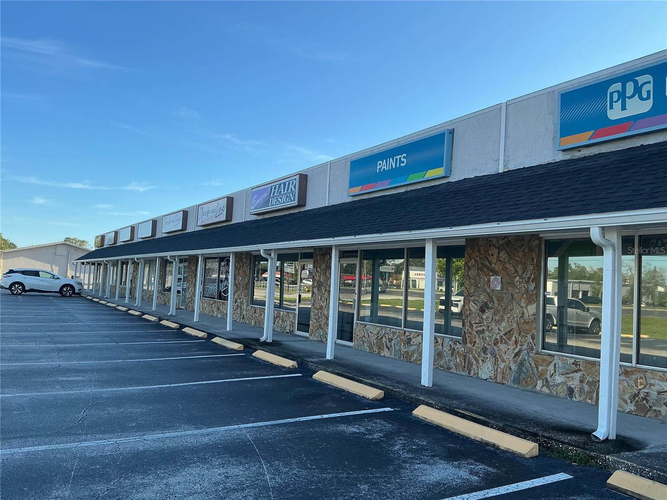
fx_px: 559
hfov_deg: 61.7
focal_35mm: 29
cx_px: 334
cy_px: 250
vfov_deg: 48.2
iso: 25
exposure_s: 1/898
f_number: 1.8
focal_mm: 3
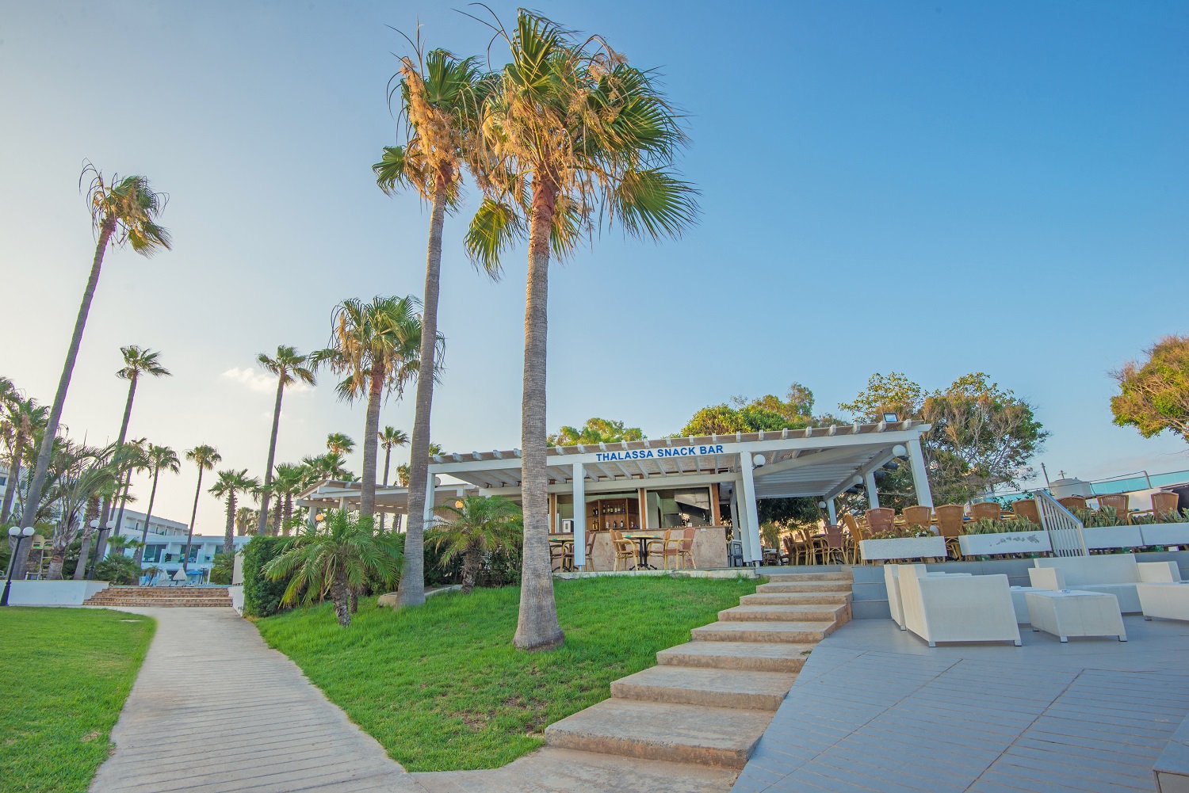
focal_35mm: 16
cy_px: 396
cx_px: 594
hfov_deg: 96.7
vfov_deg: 73.8
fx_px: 529
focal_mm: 16
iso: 200
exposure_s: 1/60
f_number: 13
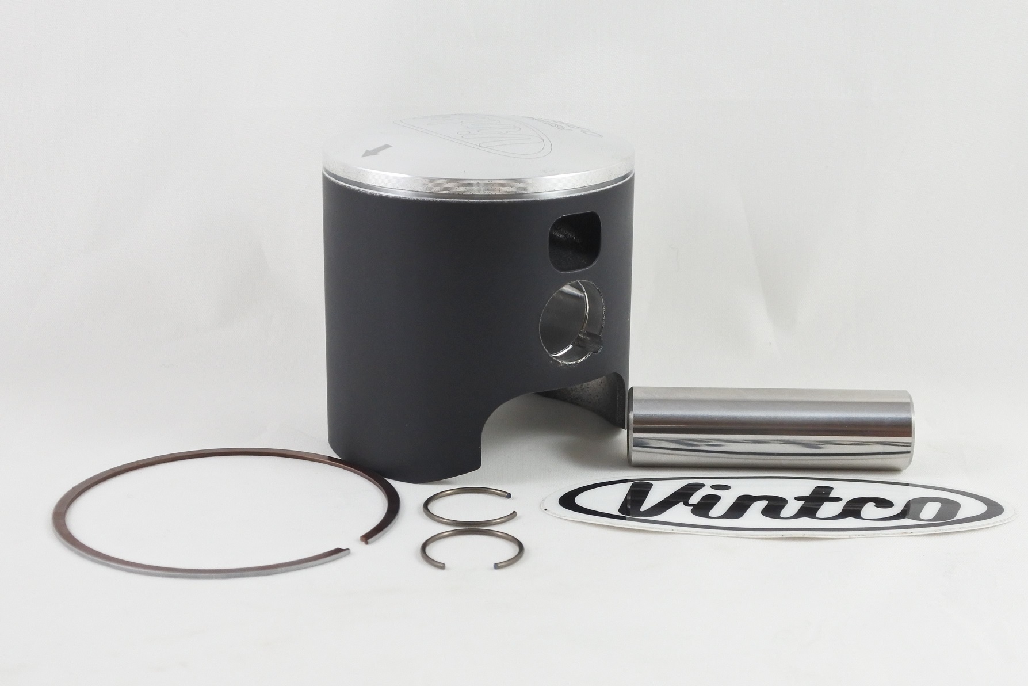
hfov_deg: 46.4
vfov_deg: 31.9
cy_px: 343
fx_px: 1199
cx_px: 514
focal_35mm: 42
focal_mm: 15.7
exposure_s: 1/125
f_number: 4.2
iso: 560
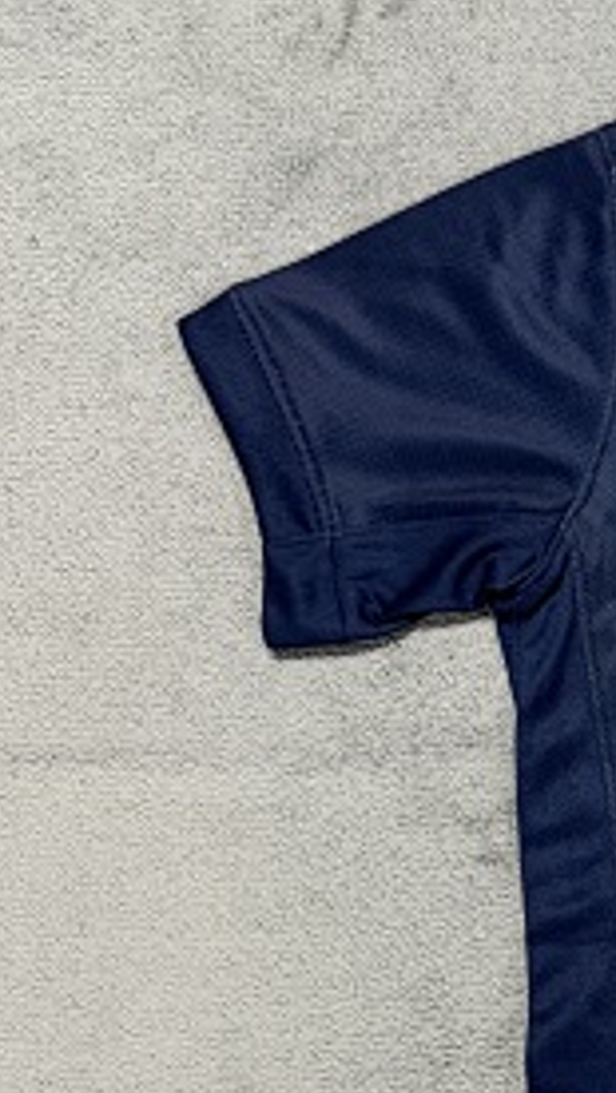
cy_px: 692
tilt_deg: -77.7
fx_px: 2204
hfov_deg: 14.2
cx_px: 1081
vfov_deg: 27.7
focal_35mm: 76
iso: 250
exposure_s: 1/50
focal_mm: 6.76
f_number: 1.78
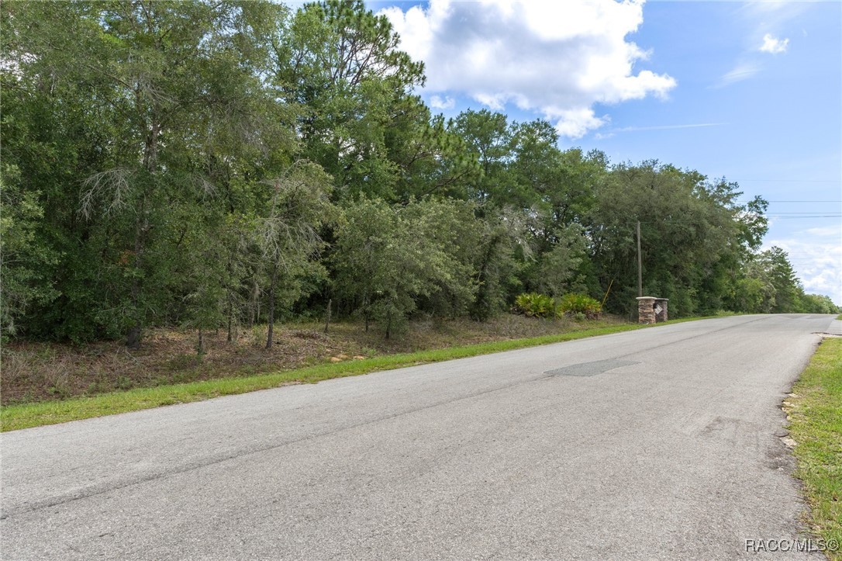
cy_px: 280
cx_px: 421
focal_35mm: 24
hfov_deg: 73.8
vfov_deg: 53.1
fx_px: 561
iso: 320
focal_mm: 16
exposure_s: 1/400
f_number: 8
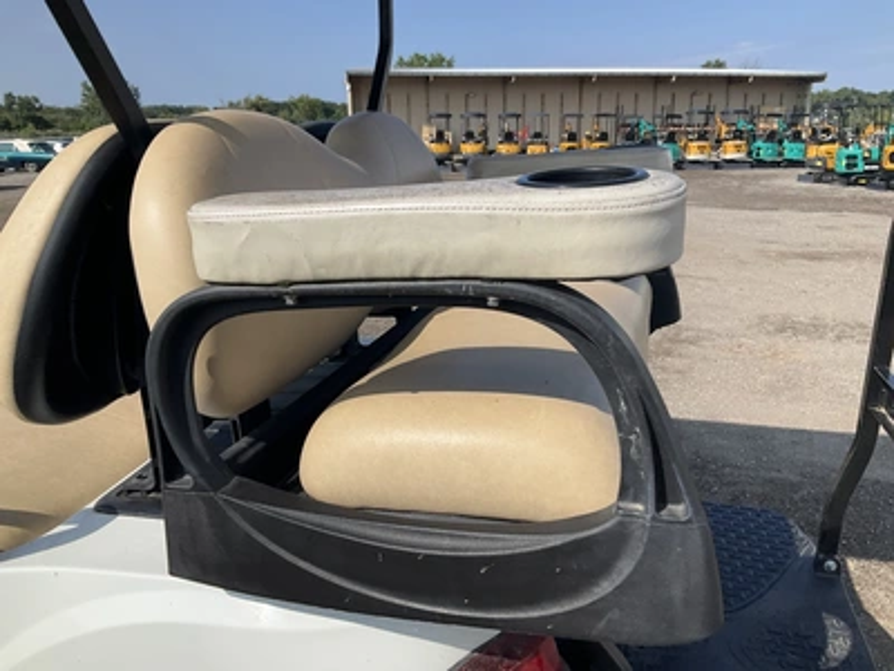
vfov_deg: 48.2
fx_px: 749
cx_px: 447
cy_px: 336
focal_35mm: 29
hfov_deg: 61.7
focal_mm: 3
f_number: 1.8
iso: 25
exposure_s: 1/2227
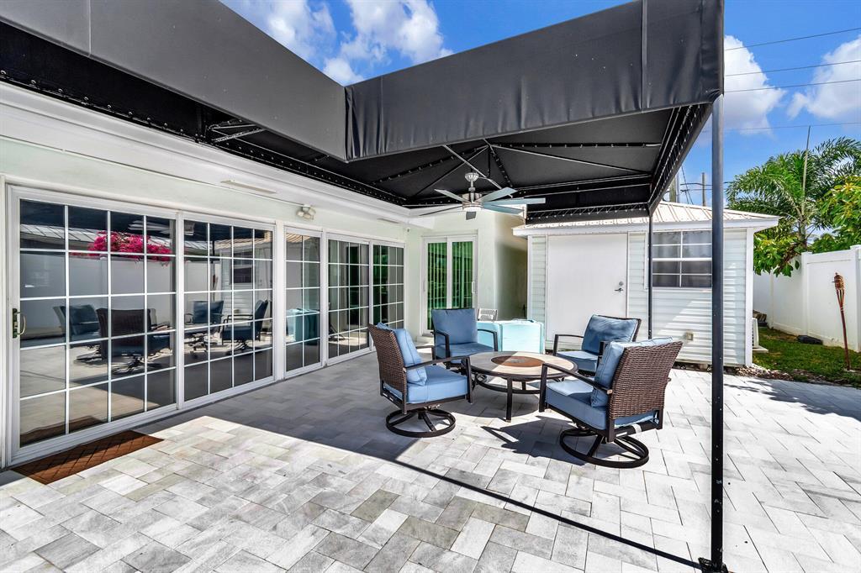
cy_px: 286
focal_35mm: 15
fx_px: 359
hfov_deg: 100.4
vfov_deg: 77.3
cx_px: 430
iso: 500
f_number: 8
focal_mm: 10
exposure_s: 1/1250
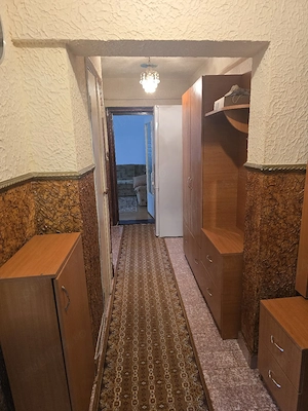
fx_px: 273
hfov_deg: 58.9
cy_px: 206
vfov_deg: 73.9
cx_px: 154
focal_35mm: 23
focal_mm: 6.3
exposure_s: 1/101
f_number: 1.7
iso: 320
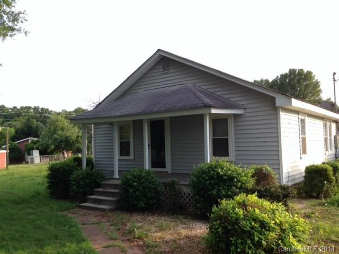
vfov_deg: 42.9
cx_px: 170
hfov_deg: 55.4
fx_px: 323
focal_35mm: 33
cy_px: 127
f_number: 2.4
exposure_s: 1/183
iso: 50
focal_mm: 4.12
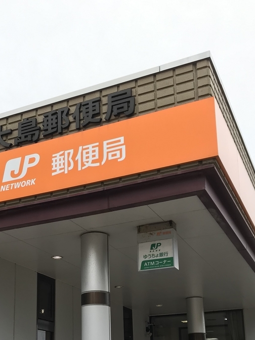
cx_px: 90
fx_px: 491
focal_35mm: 50
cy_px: 284
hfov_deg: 29.0
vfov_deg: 36.6
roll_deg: +1.0
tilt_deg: +16.3
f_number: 1.8
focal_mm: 3.99
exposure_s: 1/1053
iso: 20
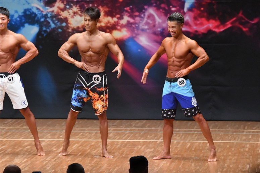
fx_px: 1949
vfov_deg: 5.1
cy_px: 86
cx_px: 130
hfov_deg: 7.6
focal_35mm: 270
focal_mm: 180
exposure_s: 1/400
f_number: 5.6
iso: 8000
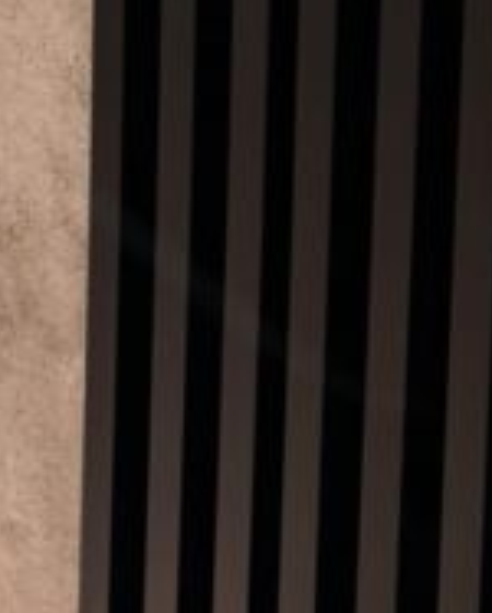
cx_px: -351
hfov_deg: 11.3
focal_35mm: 128
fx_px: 2326
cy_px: -613
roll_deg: -0.6
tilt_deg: -5.4
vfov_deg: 13.0
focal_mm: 6.76
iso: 160
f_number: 1.78
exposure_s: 1/100
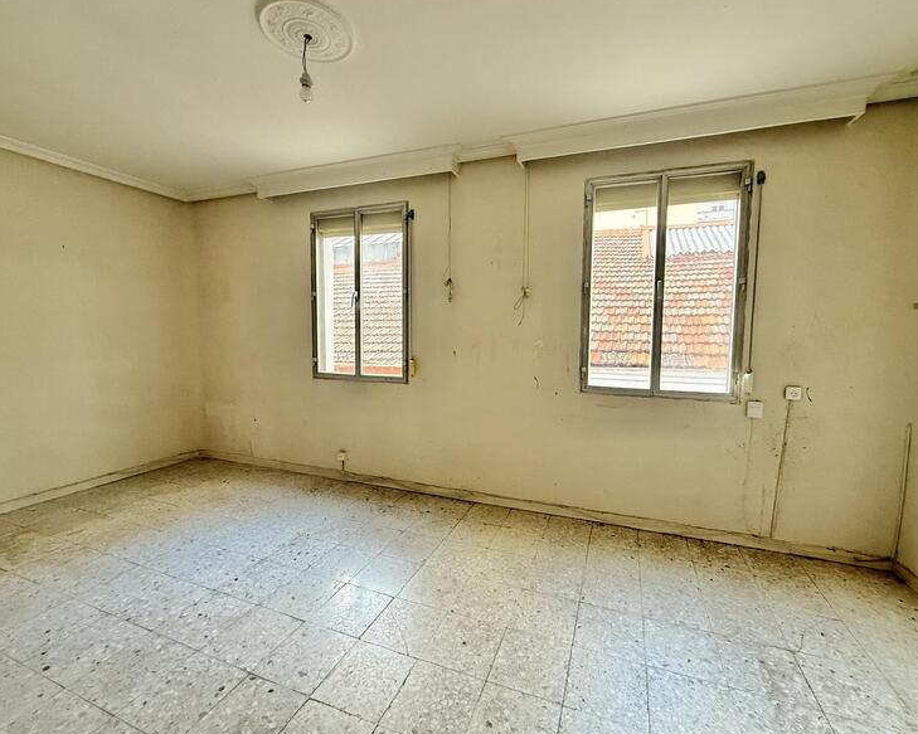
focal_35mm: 15
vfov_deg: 84.0
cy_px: 361
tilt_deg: -4.4
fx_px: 407
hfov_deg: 96.7
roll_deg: -0.6
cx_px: 482
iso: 400
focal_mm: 2.22
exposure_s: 1/79
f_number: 2.2
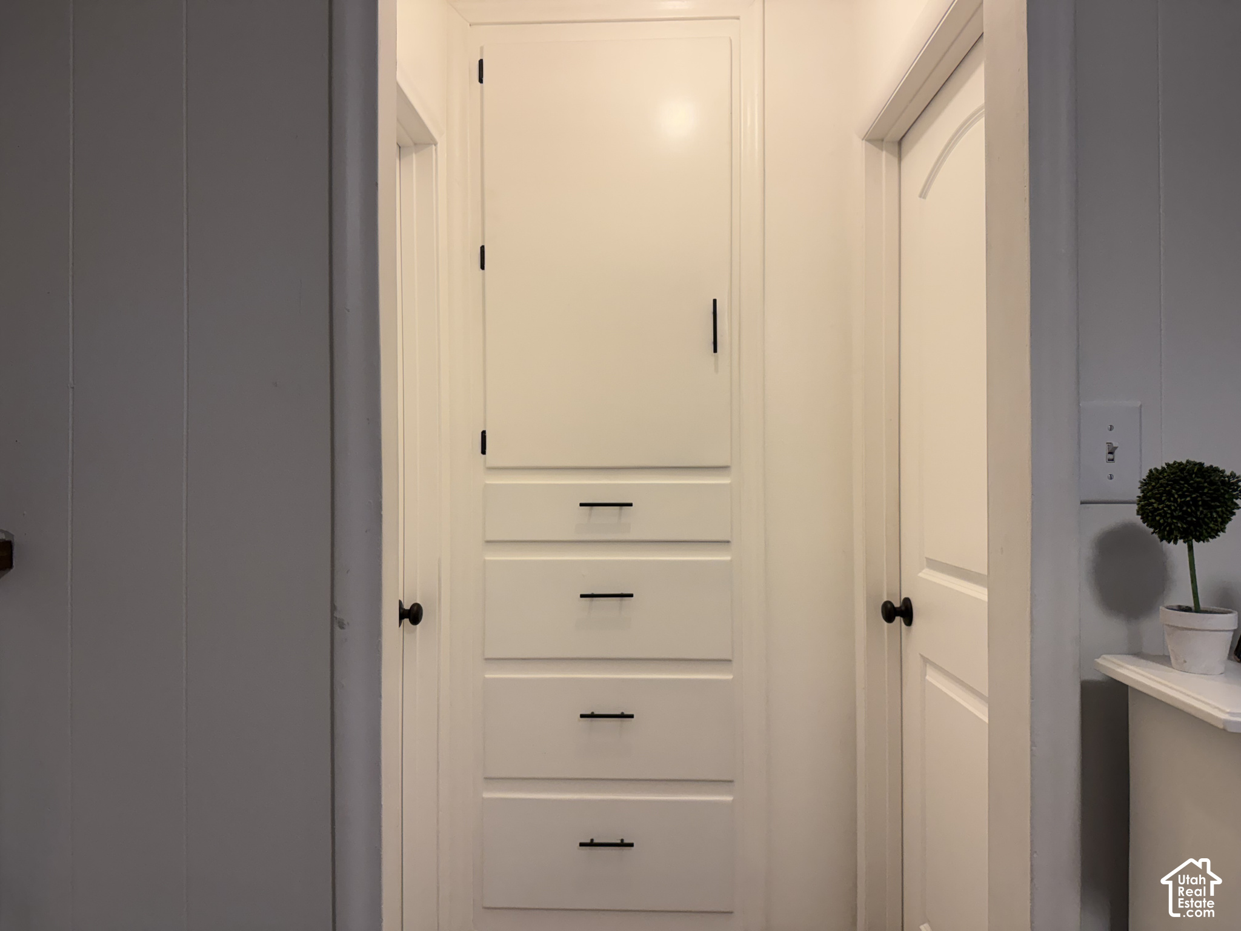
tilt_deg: +1.2
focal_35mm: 24
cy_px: 466
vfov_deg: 56.8
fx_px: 860
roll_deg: +0.5
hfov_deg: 71.6
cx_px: 620
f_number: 1.78
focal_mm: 6.76
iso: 200
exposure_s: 1/120
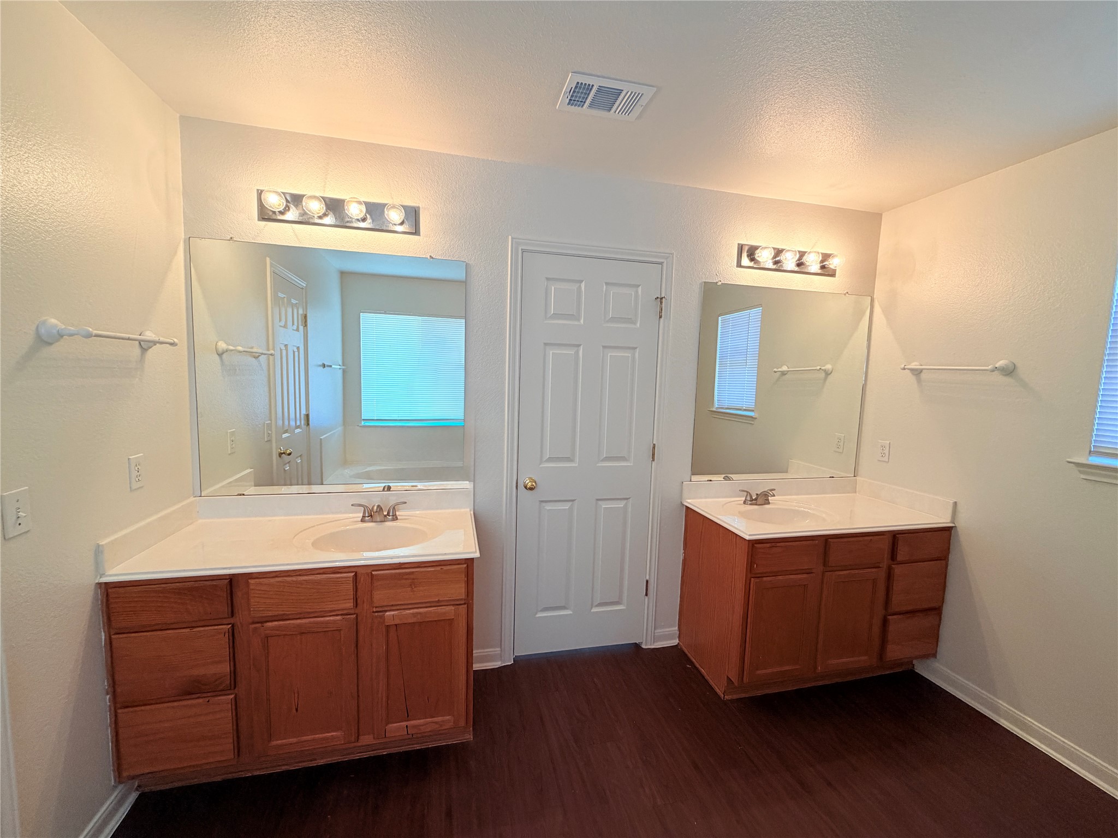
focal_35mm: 14
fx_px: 452
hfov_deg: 102.1
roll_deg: -1.9
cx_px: 559
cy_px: 419
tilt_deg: -6.5
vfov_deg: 85.7
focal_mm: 2.22
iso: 160
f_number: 2.2
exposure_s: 1/120
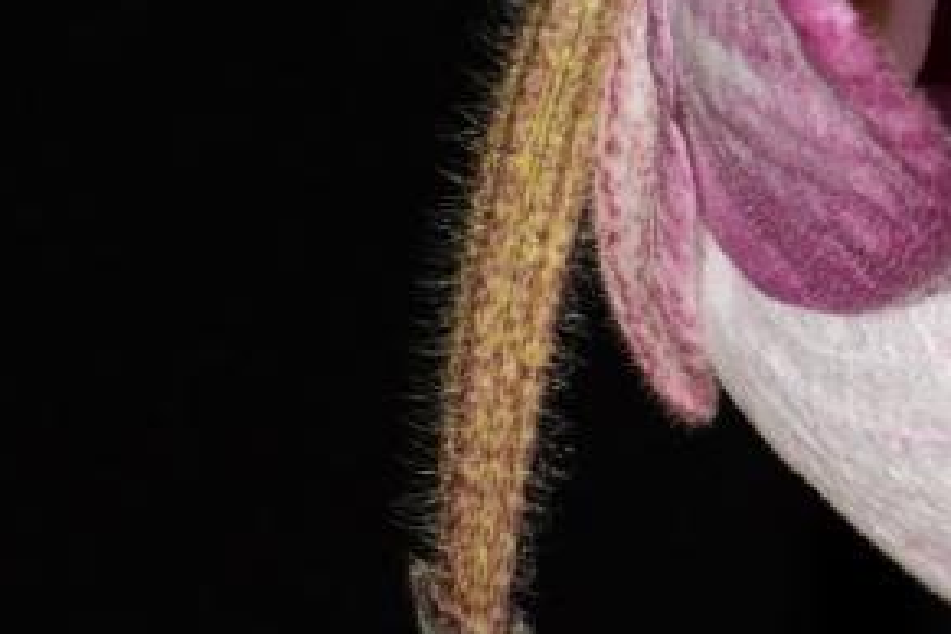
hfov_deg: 5.6
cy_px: -25
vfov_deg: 3.7
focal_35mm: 370
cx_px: 853
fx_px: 9773
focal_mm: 105
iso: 400
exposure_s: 1/60
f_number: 18
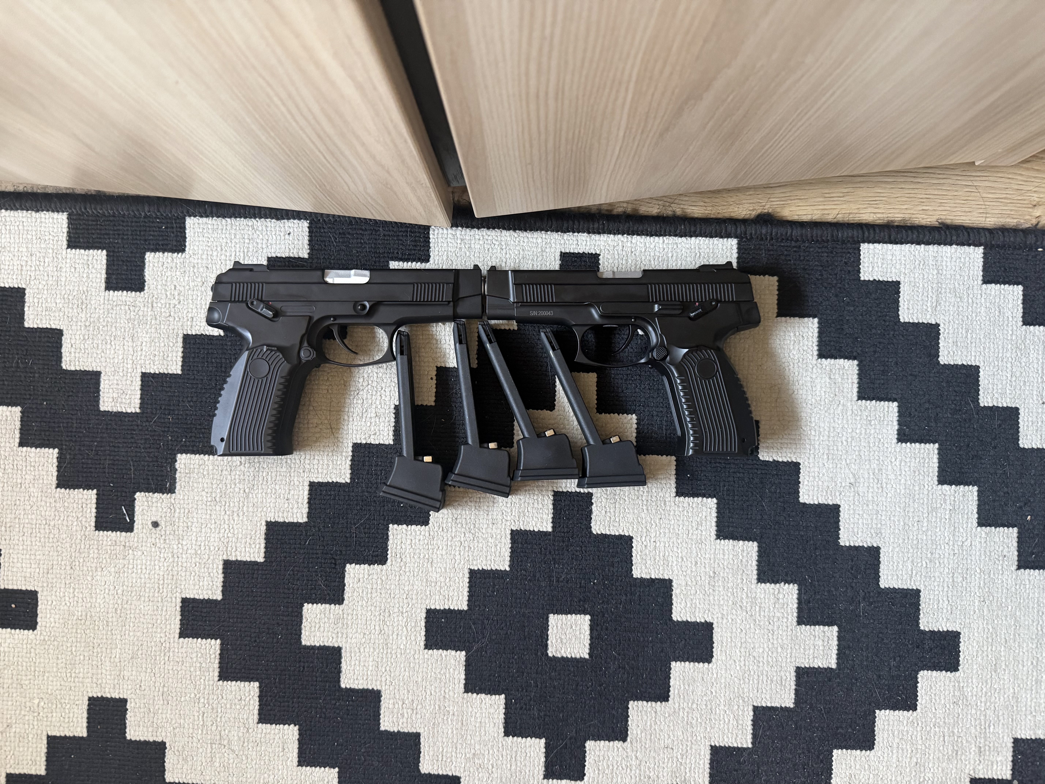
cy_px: 392
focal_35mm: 24
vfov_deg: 56.8
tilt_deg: -89.1
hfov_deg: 71.6
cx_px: 522
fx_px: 725
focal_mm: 6.76
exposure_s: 1/60
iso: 400
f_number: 1.78
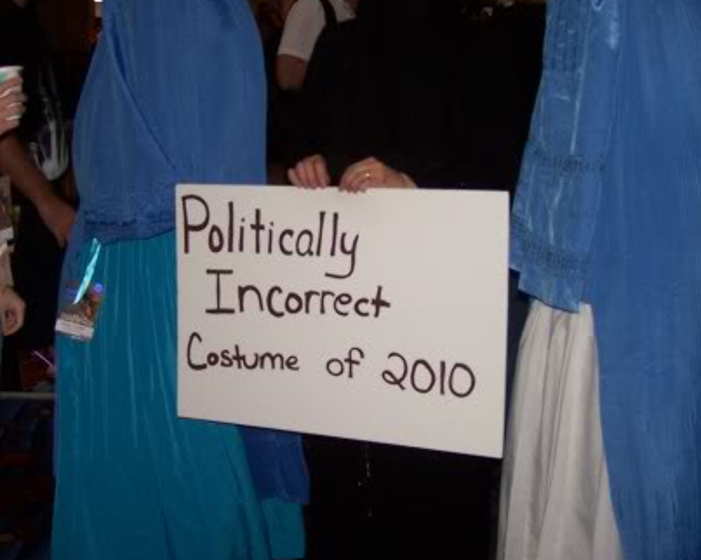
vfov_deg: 24.6
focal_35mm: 62
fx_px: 1286
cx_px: 358
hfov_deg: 30.5
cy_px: 252
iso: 140
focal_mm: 6.7
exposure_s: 1/60
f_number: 2.8
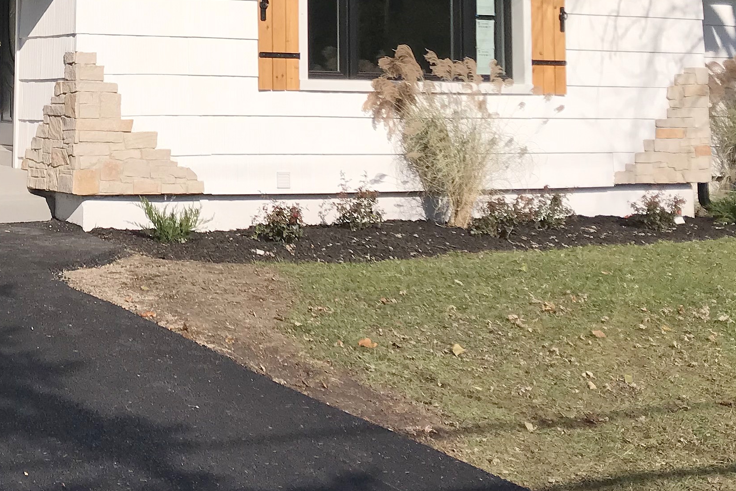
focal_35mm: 71
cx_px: 58
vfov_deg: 18.5
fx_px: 1452
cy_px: -37
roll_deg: -1.1
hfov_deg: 27.3
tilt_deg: +5.1
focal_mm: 3.99
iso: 20
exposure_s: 1/4367
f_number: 1.8
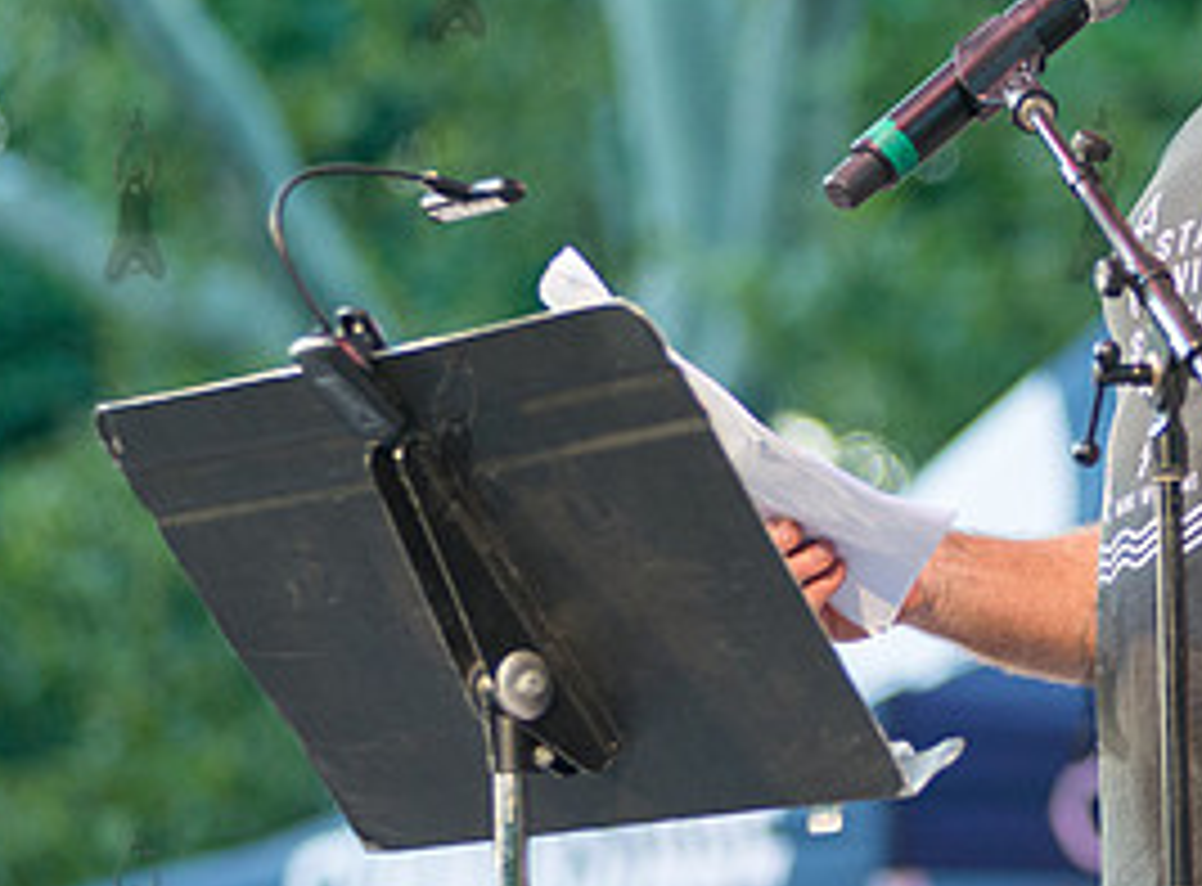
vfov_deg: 4.7
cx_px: 1334
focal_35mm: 311
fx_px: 10736
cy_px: 126
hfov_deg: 6.4
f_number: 2.8
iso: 1250
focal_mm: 125
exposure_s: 1/250
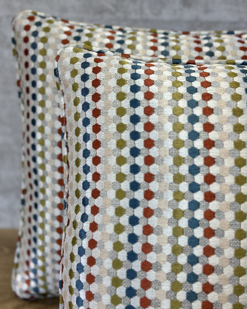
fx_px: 466
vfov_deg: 36.6
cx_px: 122
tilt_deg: -17.1
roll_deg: -1.5
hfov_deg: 29.7
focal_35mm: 51
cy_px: 141
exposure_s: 1/247
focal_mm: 6.86
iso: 80
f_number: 1.78
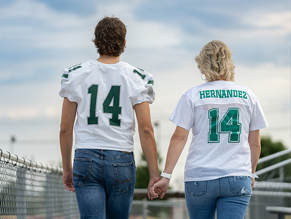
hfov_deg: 15.6
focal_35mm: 126
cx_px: 143
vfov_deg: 11.8
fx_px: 1060
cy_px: 100
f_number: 2.8
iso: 320
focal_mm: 100
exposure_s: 1/1250
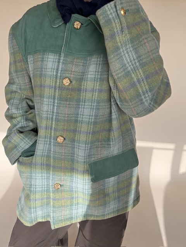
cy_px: 124
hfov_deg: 46.8
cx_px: 93
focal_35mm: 30
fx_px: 215
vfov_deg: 60.0
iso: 40
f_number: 1.9
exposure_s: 1/244
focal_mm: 2.69
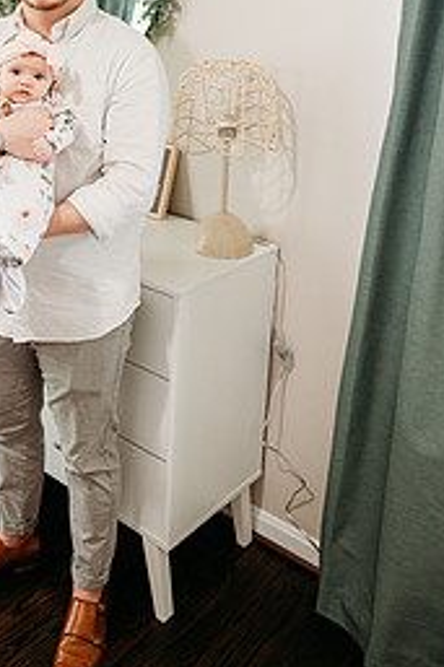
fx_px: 778
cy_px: 135
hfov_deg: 30.8
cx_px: 68
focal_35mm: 42
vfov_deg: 44.2
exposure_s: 1/200
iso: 1600
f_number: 2.5
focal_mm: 24
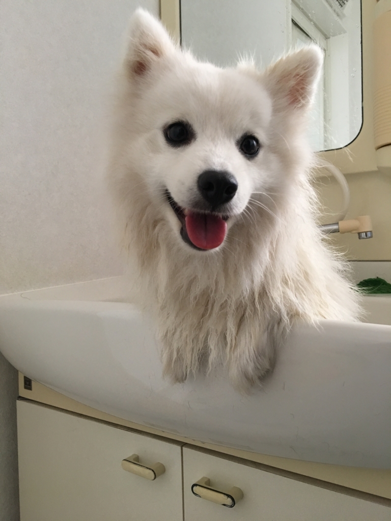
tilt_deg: +0.0
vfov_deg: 61.7
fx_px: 437
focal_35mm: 29
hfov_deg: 48.2
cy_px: 260
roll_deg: -0.5
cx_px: 196
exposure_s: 1/30
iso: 80
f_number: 2.2
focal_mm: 4.15
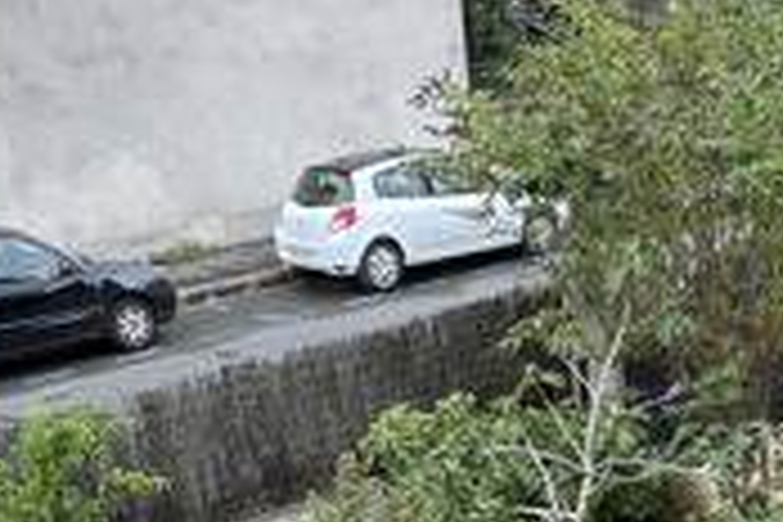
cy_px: 729
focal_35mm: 62
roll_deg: +1.7
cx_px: 657
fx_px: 1348
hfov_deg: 31.3
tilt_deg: -30.3
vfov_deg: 19.7
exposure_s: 1/139
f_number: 1.8
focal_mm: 1.57
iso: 32
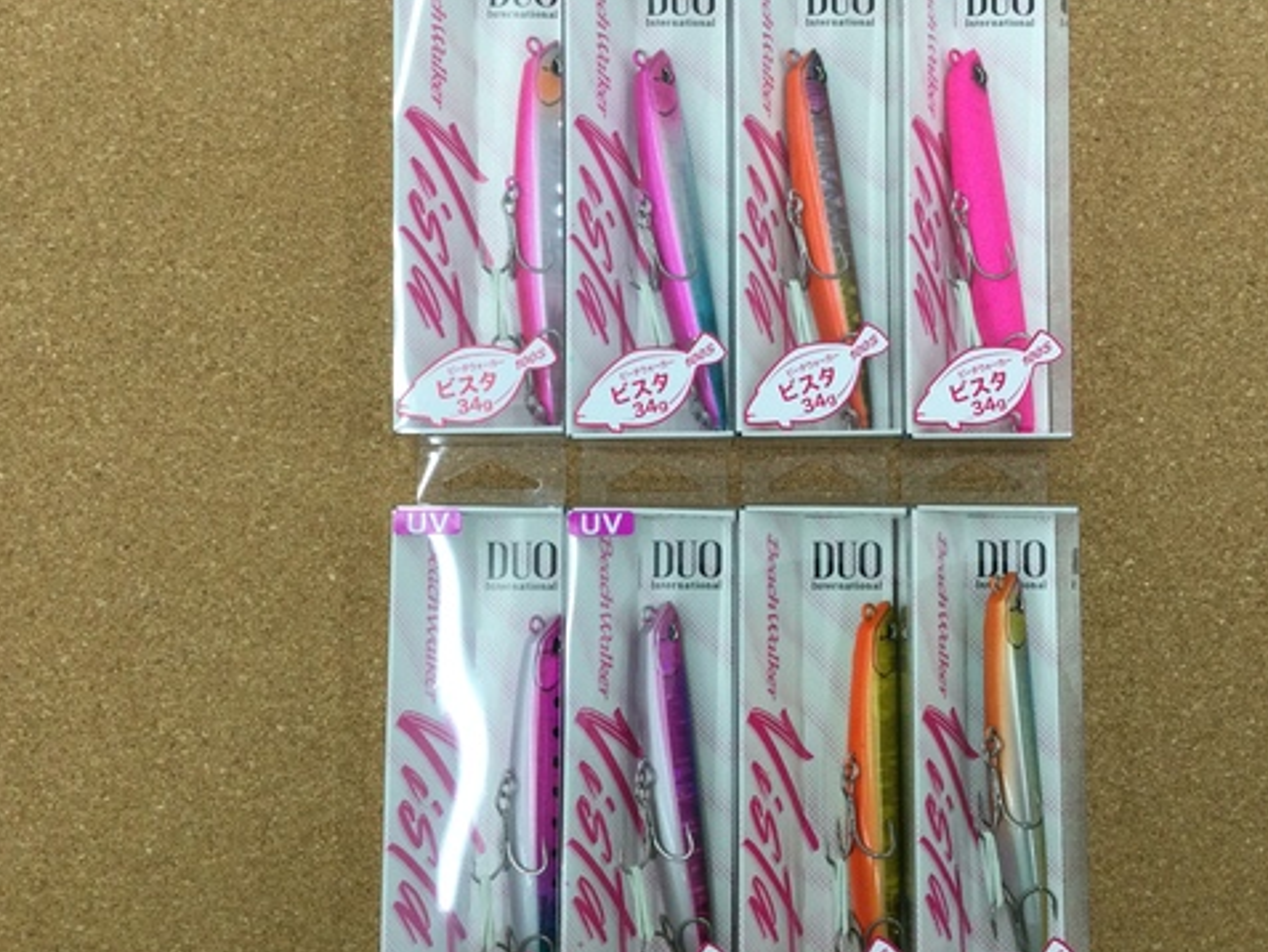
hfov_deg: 47.6
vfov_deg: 36.8
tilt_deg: -85.1
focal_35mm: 39
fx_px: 1429
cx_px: 744
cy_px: 473
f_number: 2.4
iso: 32
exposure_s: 1/40
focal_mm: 3.3
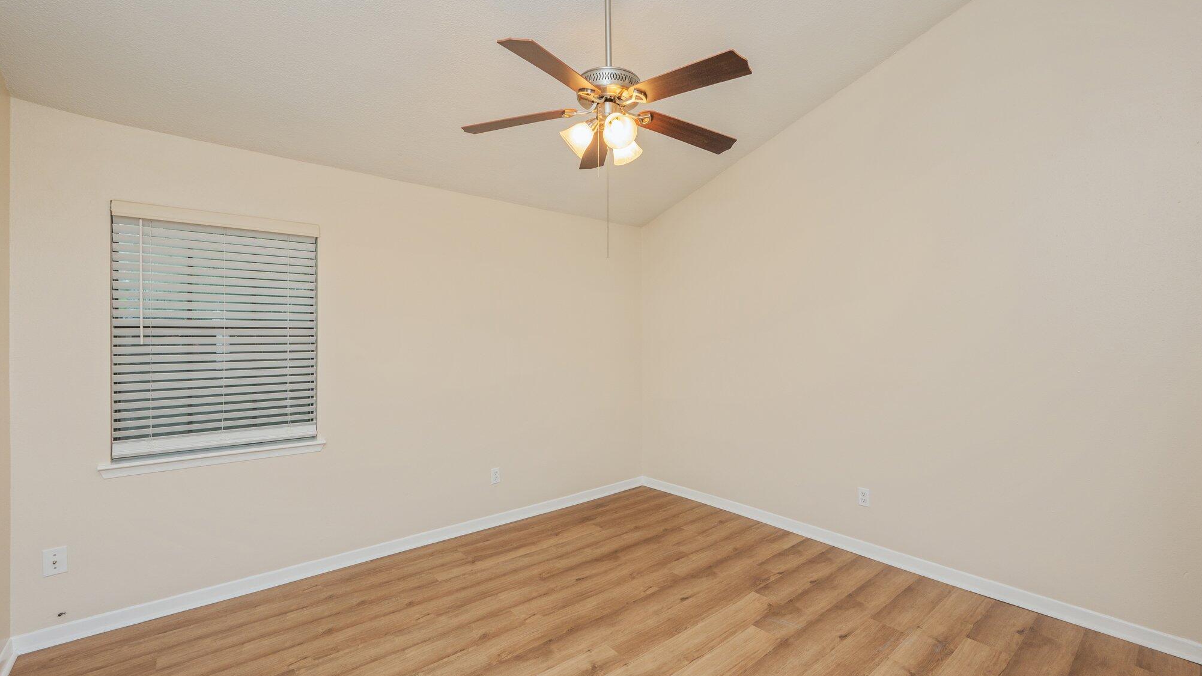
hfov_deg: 103.0
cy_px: 339
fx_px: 478
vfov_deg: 70.5
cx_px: 605
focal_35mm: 15
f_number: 9
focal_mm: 14
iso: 320
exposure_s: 1/30
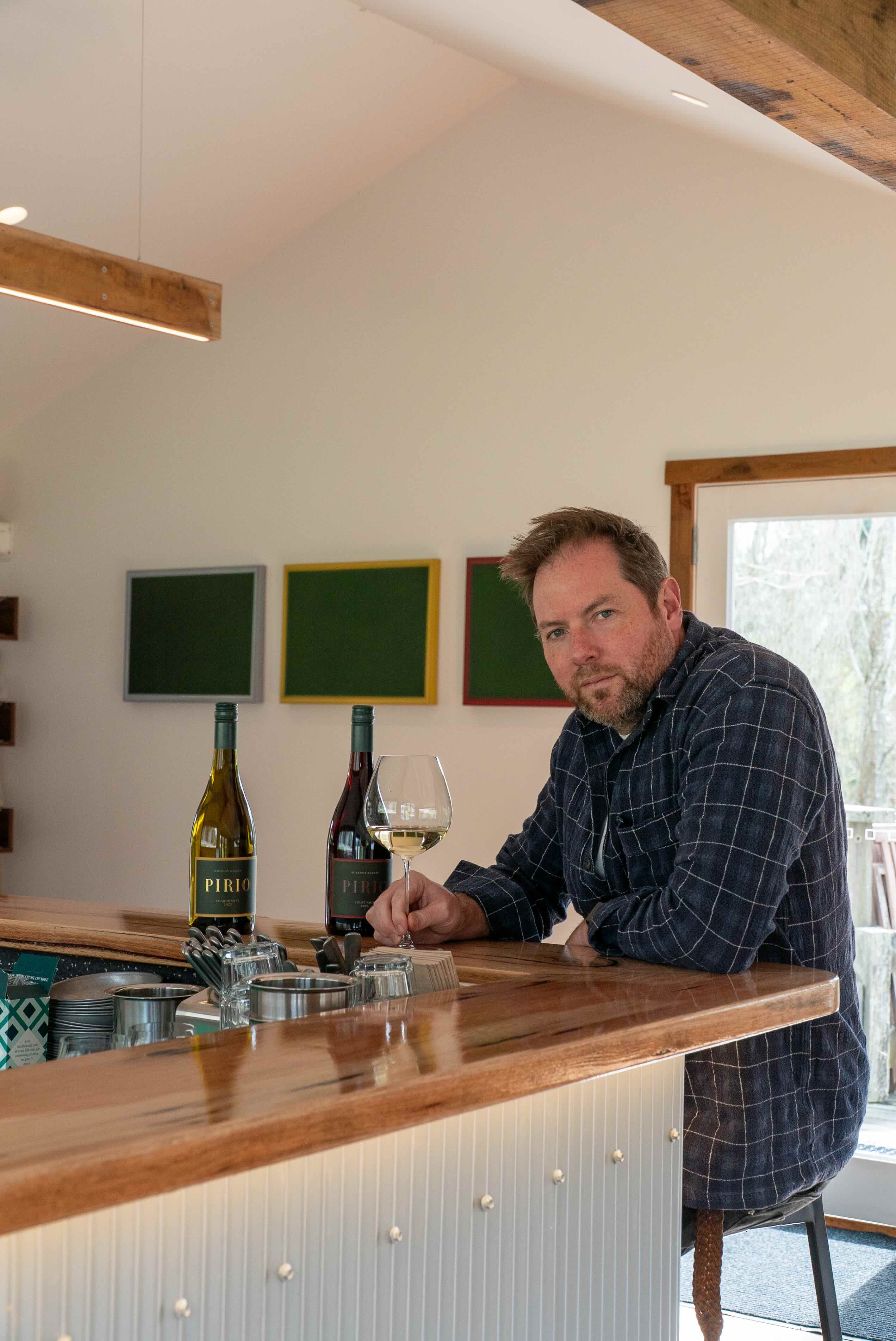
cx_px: 448
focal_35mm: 51
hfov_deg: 26.5
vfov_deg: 38.9
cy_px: 670
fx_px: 1901
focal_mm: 51
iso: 800
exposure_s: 1/250
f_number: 8
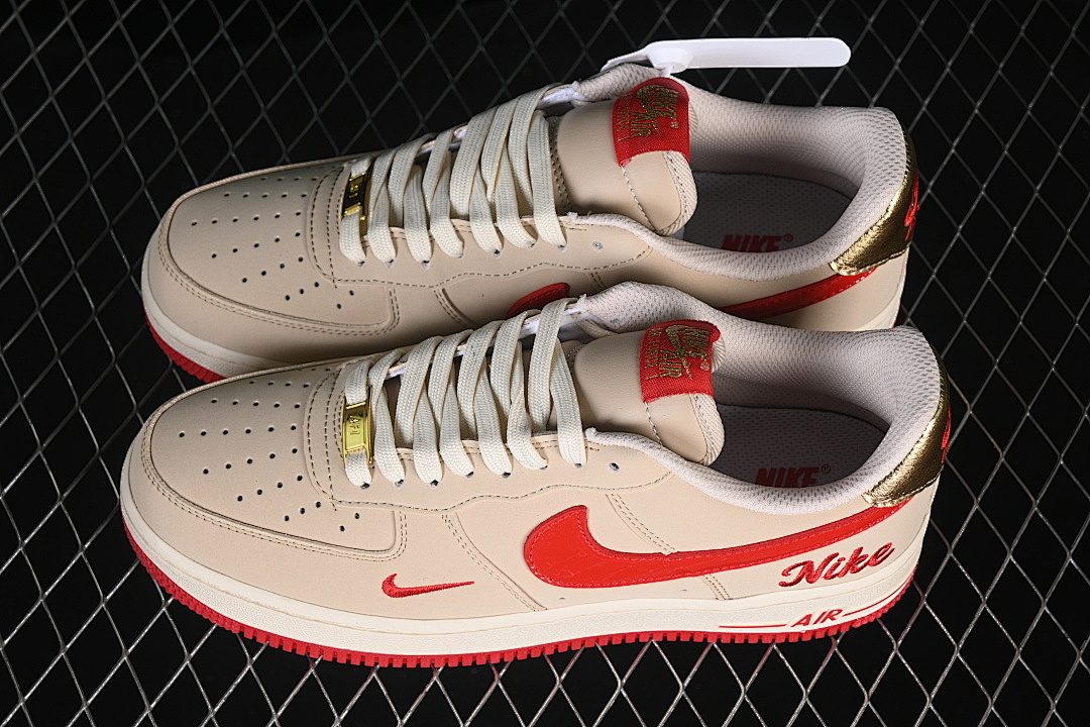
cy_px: 364
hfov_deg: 27.0
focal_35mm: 75
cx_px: 545
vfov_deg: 18.2
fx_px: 2271
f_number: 7.1
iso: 160
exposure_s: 1/80
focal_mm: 50
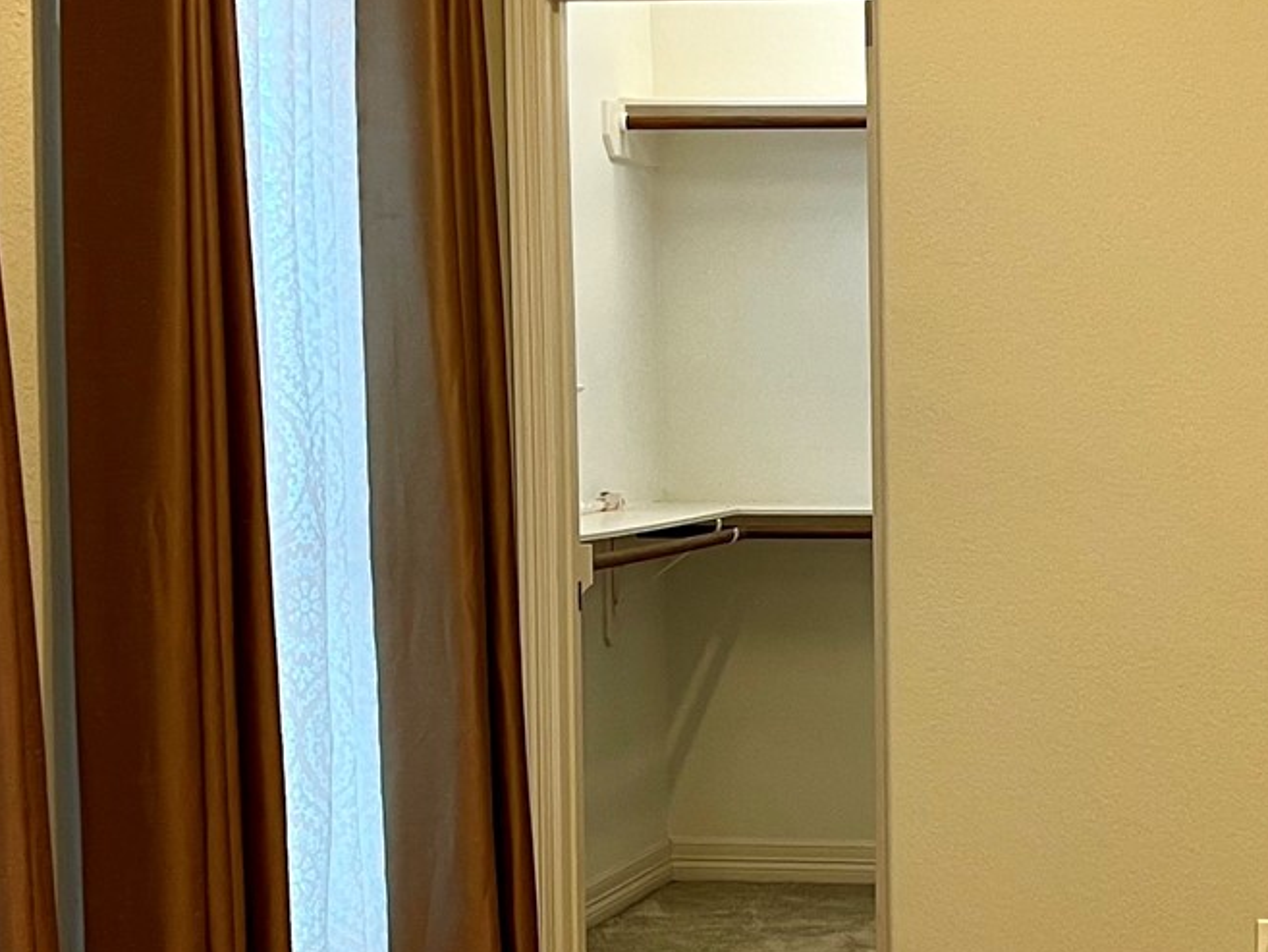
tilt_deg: -5.2
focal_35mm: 81
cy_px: 637
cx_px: 1200
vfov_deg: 18.2
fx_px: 2968
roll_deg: -0.1
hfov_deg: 23.3
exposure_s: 1/60
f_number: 1.5
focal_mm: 5.7
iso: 125
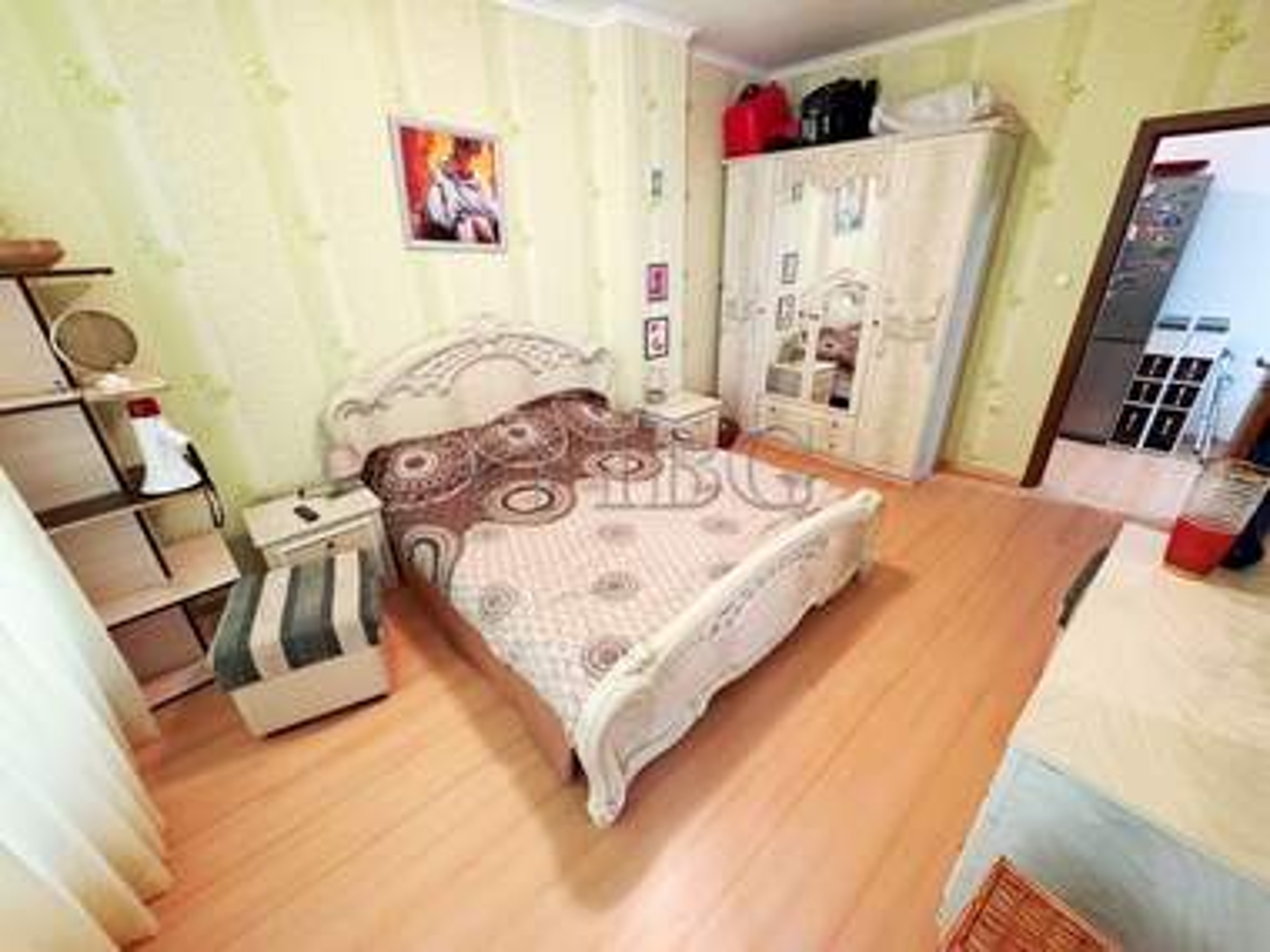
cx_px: 635
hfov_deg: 102.1
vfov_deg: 85.7
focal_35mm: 14
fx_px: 514
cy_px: 476
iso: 500
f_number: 2.2
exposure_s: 1/50
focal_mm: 2.22
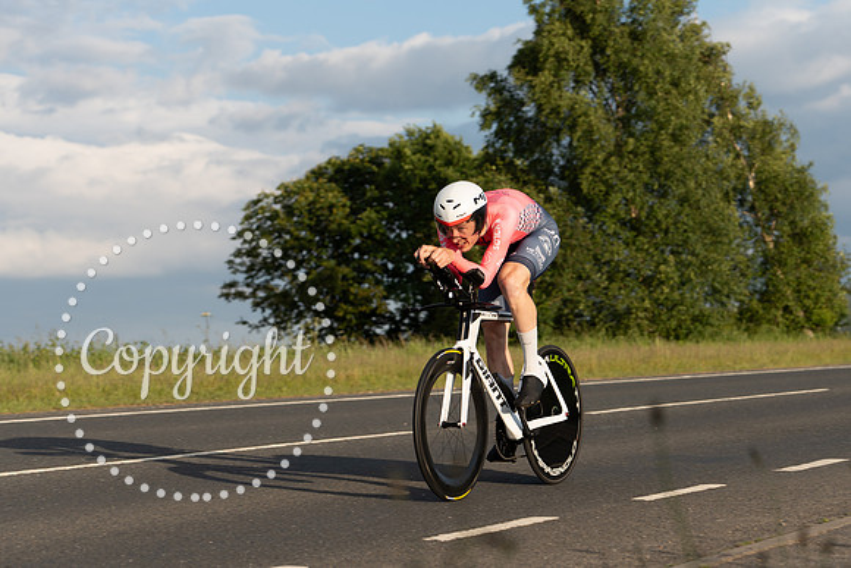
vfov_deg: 15.0
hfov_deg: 22.4
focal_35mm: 91
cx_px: 494
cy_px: 333
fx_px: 2149
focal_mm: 74
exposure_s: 1/640
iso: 125
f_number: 4
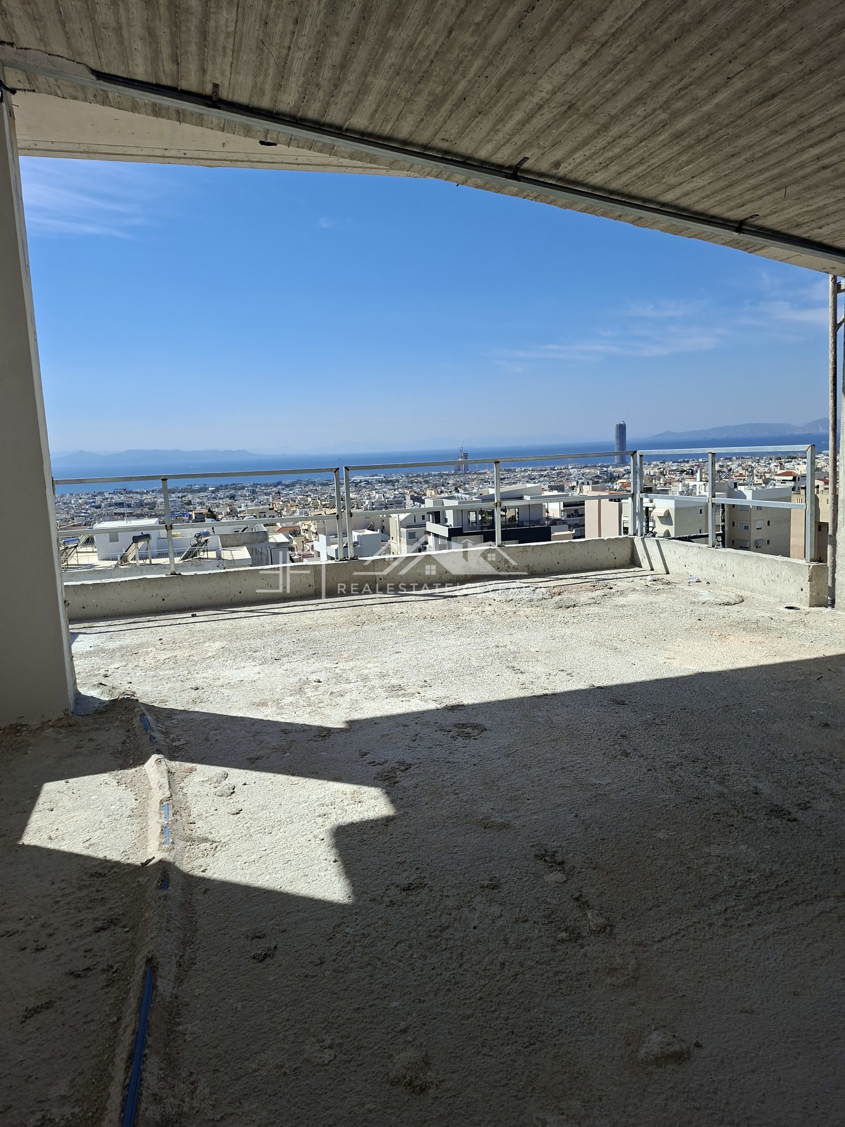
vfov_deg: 73.9
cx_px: 422
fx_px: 749
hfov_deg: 58.9
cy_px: 564
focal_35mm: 23
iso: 50
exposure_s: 1/2336
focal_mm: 5.54
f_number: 1.8
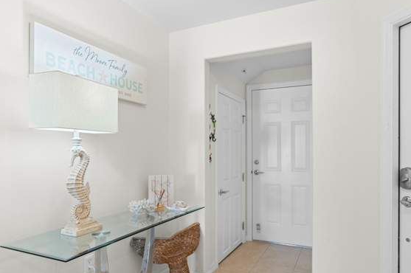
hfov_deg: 76.0
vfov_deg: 54.9
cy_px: 153
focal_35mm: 23
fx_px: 262
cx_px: 224
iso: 200
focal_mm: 16
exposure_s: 1
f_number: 9
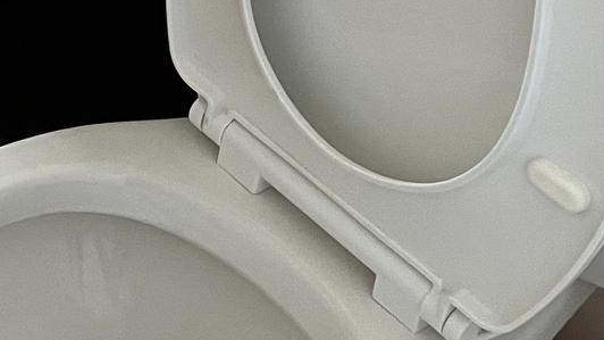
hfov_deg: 16.6
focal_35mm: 109
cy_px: -398
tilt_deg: -27.4
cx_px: -454
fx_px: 1745
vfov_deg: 10.1
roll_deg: +2.4
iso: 200
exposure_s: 1/60
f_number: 1.6
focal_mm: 4.2
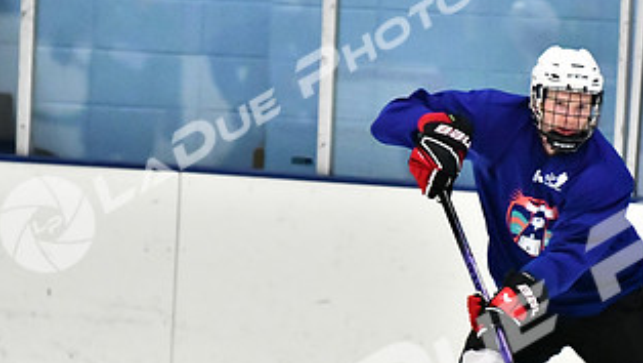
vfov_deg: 2.2
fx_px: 9399
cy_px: 331
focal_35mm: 551
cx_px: 473
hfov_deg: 3.9
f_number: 2.8
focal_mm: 190
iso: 8000
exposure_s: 1/1600
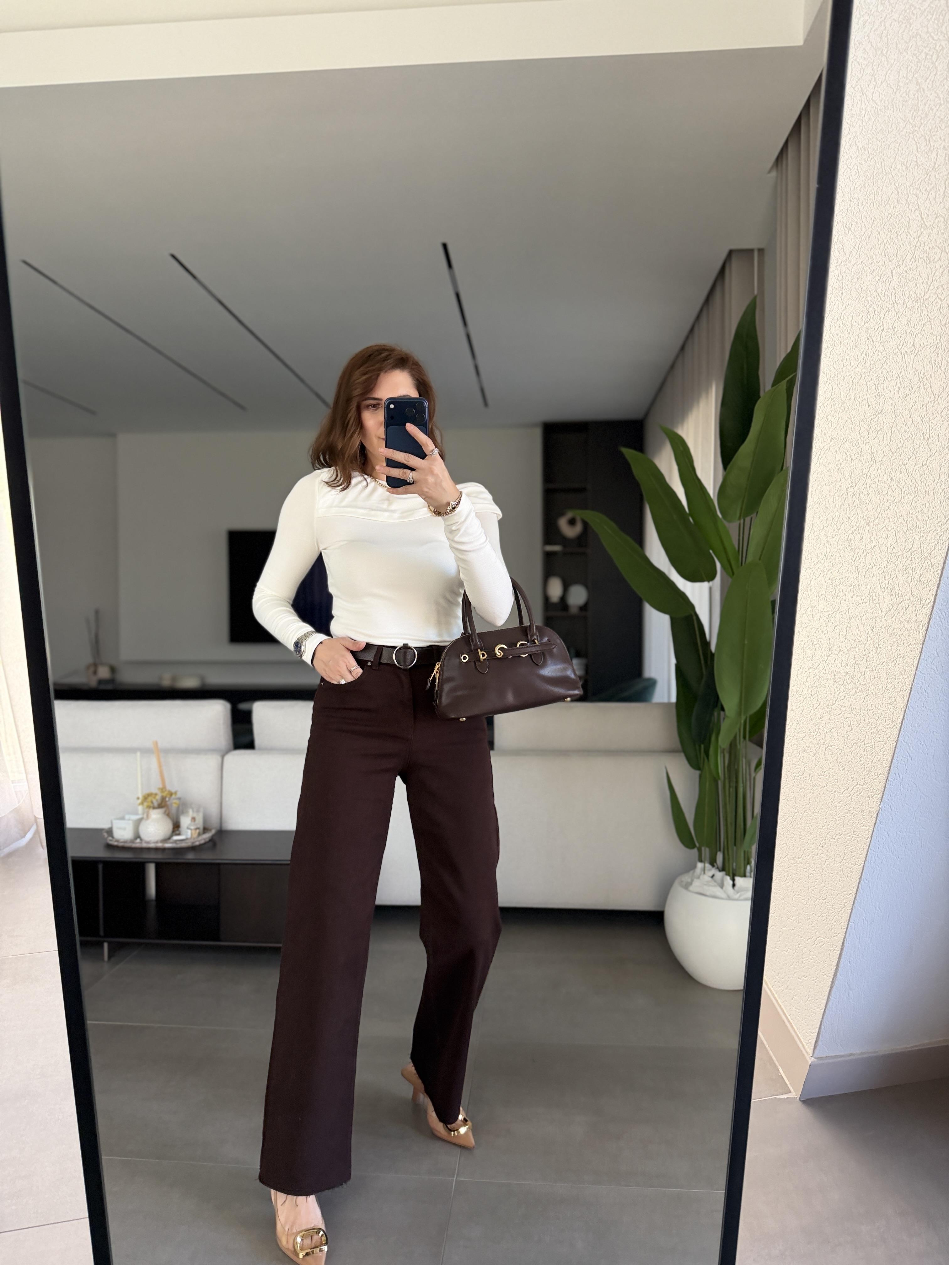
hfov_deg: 56.8
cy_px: 632
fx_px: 877
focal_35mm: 24
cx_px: 474
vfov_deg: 71.6
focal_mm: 6.76
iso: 200
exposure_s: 1/87
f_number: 1.78
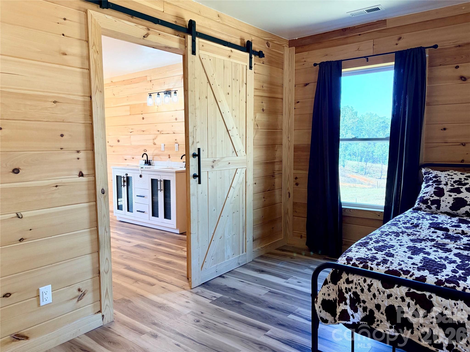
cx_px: 235
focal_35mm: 26
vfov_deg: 53.1
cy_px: 176
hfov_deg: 67.3
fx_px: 353
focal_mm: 5.96
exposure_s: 1/120
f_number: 1.6
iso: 160
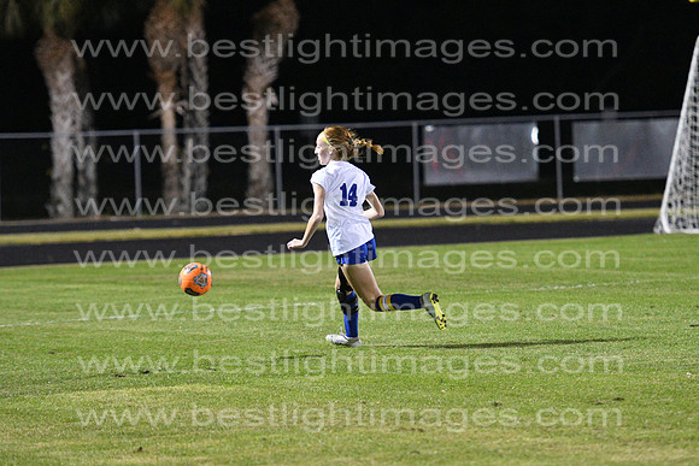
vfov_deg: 5.7
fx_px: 4661
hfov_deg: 8.6
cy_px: 233
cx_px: 350
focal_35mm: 240
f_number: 2.8
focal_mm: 160
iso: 8000
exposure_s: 1/800
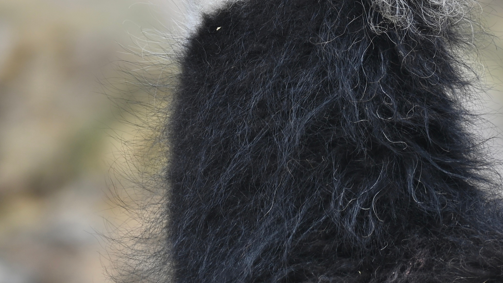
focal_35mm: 609
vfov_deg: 2.0
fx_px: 8124
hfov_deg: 3.5
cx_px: 58
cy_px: -105
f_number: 6.3
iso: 100
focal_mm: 200
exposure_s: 1/250
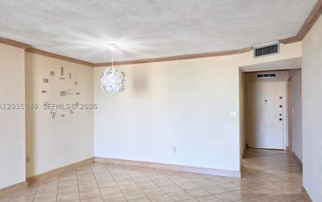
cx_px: 160
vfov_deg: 49.3
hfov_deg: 72.5
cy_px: 106
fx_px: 219
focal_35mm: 25
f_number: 1.7
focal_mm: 6.3
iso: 200
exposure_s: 1/120
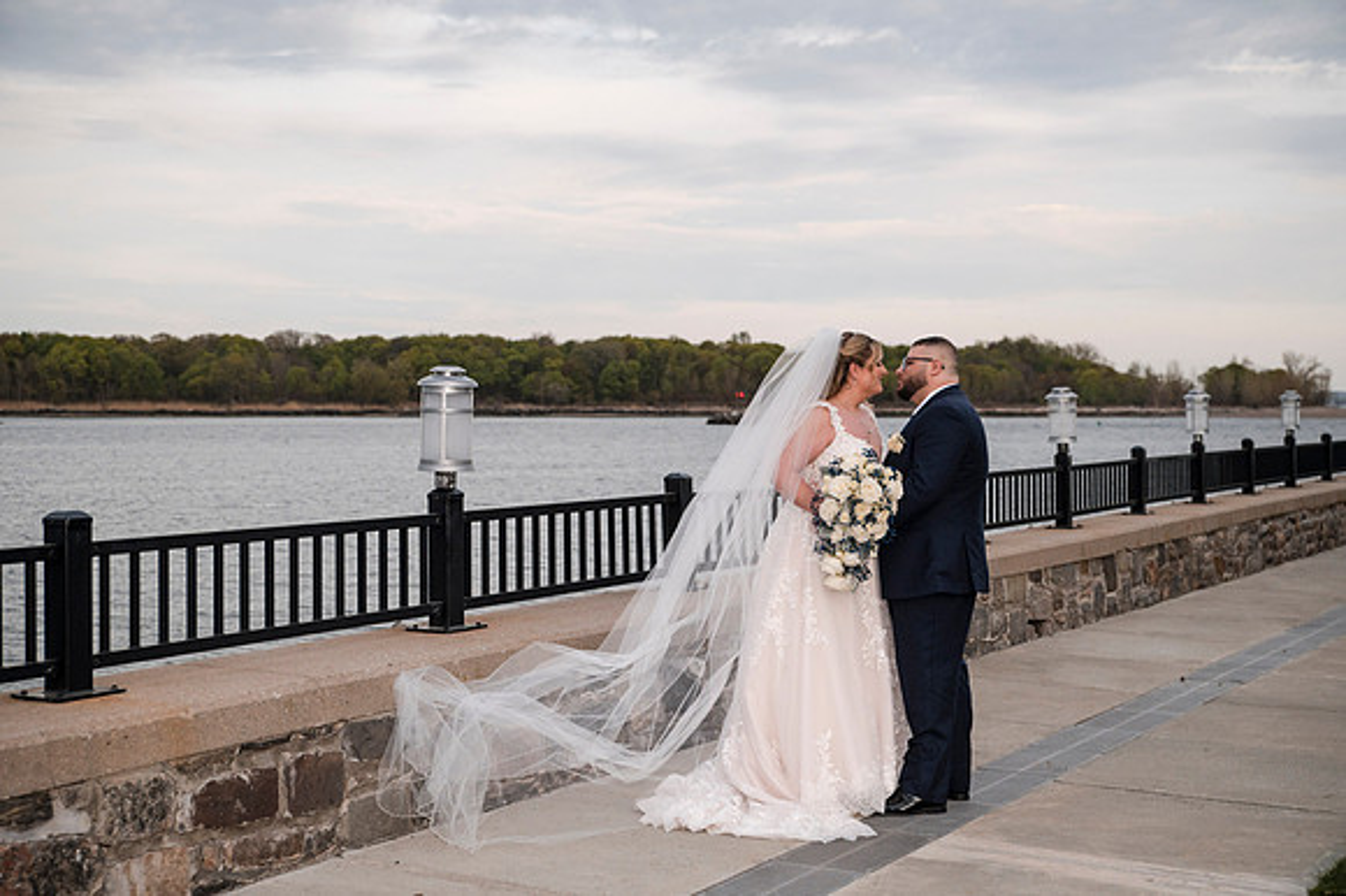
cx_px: 673
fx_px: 1861
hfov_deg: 39.8
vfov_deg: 27.1
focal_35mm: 50
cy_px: 448
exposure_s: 1/8000
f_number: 3.2
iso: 1250
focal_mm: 48
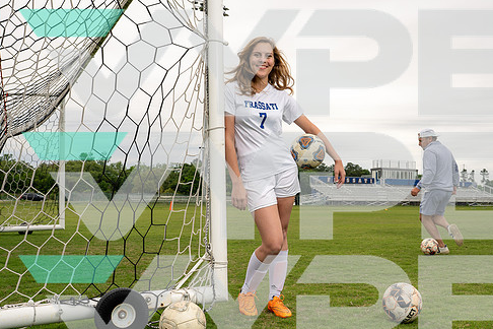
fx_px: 507
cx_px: 280
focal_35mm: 37
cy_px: 186
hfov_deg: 51.7
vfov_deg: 35.9
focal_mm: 31
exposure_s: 1/250
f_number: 7.1
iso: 250
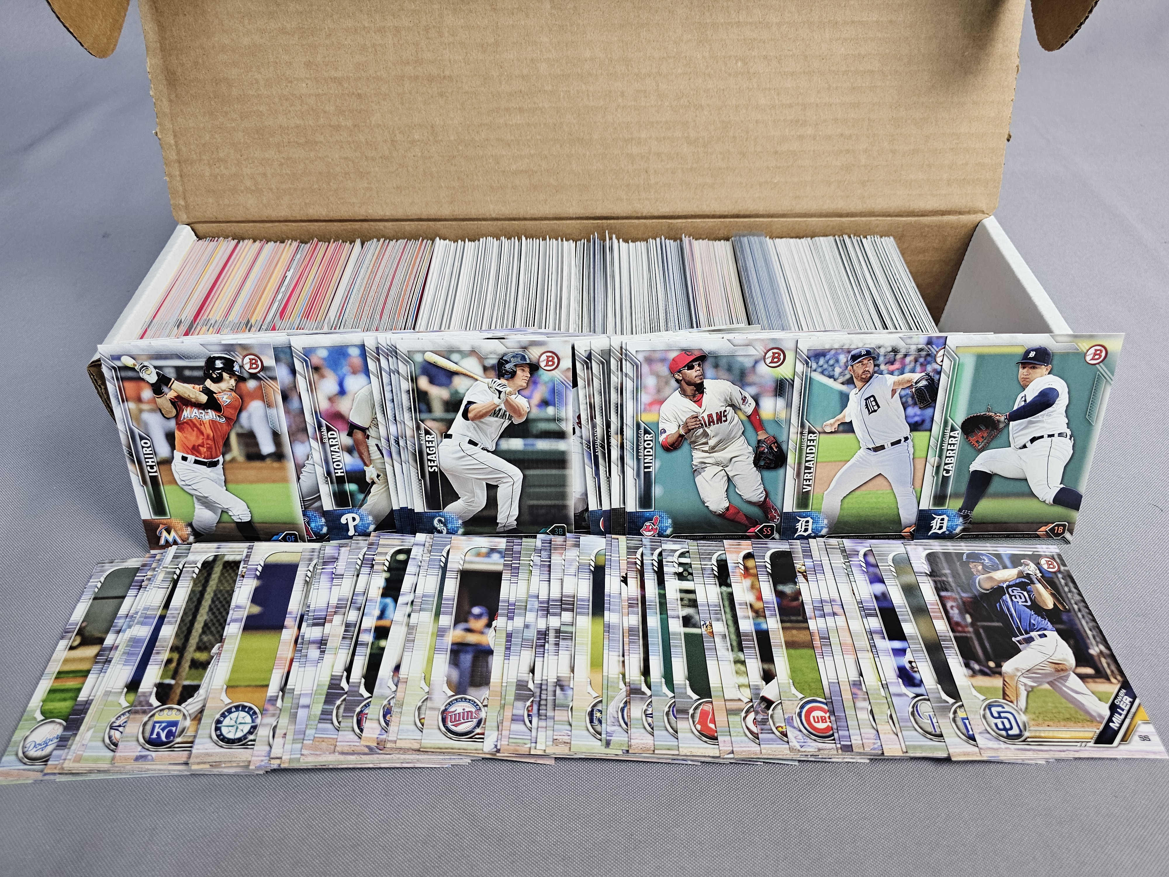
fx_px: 777
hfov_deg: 73.9
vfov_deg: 58.9
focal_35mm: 23
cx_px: 584
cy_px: 438
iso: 200
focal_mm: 6.3
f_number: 1.7
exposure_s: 1/120
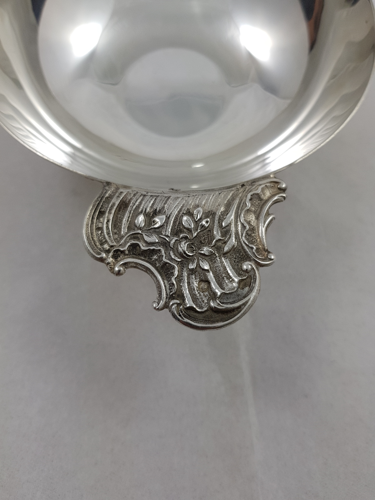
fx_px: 376
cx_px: 188
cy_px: 250
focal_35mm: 26
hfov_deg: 53.1
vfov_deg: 67.3
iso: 40
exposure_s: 1/145
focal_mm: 4.2
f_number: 1.7
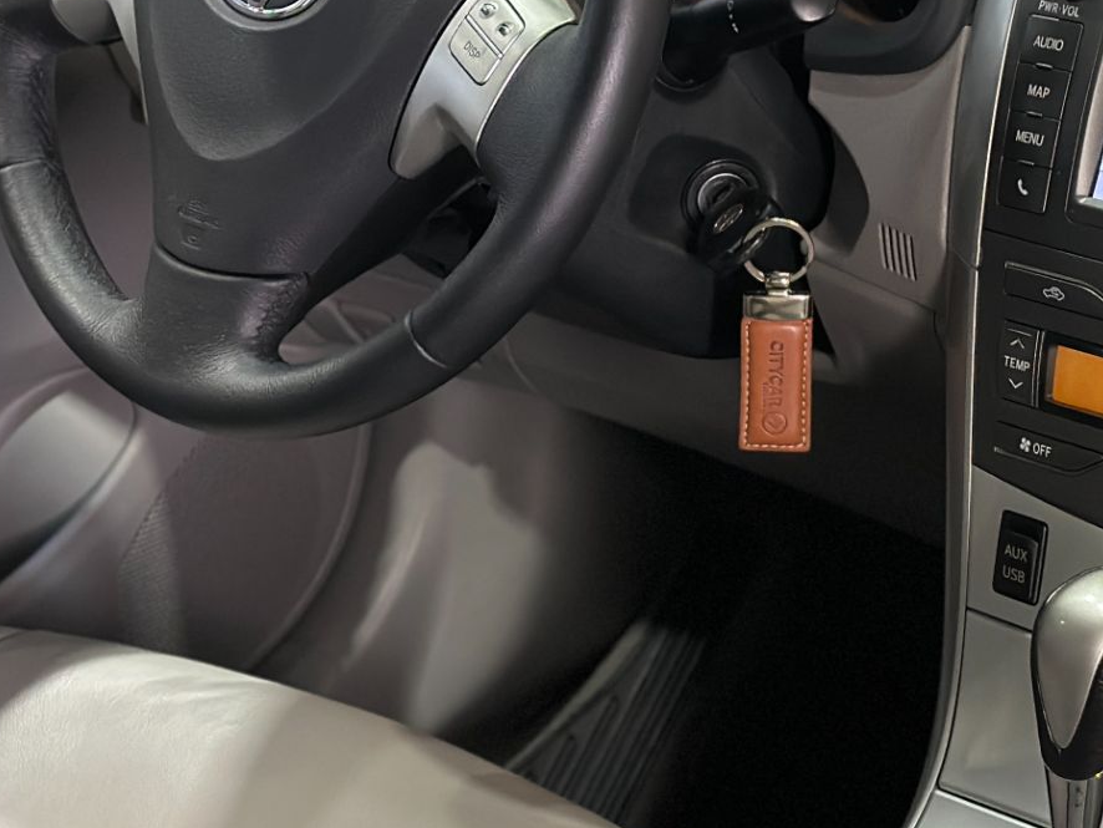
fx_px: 3315
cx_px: 766
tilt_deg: -20.9
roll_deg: +0.2
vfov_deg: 14.2
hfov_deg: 18.8
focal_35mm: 104
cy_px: 303
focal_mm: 6.86
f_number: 1.78
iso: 400
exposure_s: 1/60
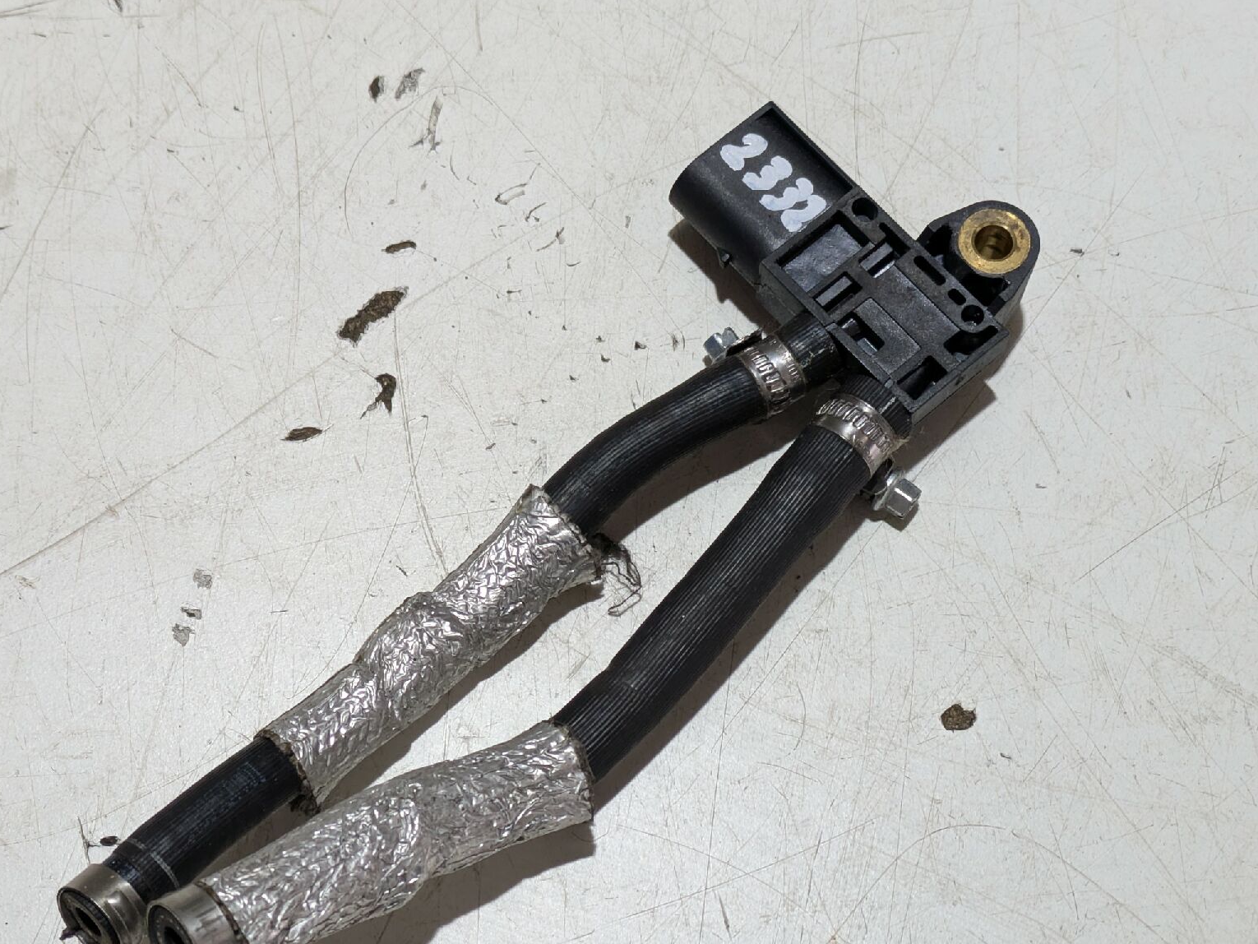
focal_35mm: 64
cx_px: 588
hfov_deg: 30.3
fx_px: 2326
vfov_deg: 22.9
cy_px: 549
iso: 89
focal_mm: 5.43
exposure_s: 1/100
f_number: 1.89
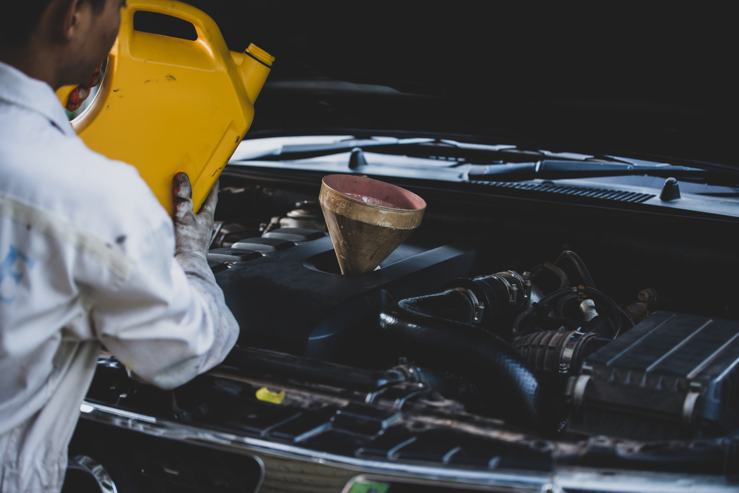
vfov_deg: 19.5
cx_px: 370
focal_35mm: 70
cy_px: 246
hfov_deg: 28.8
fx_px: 1437
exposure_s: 1/200
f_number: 2.8
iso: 200
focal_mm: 70
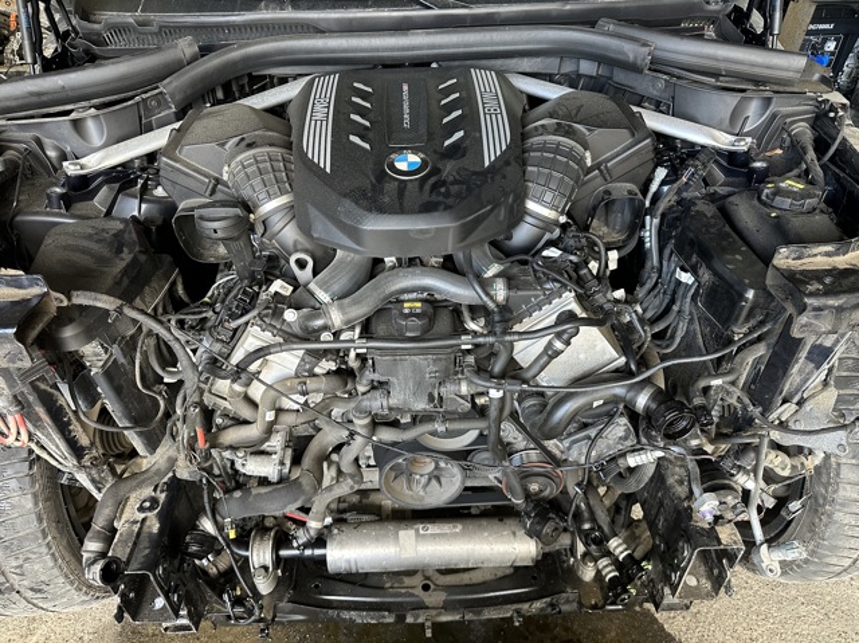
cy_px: 322
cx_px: 430
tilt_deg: -38.8
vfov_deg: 56.8
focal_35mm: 24
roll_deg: +0.2
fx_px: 595
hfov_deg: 71.6
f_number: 1.78
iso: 250
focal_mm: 6.86
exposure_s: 1/106
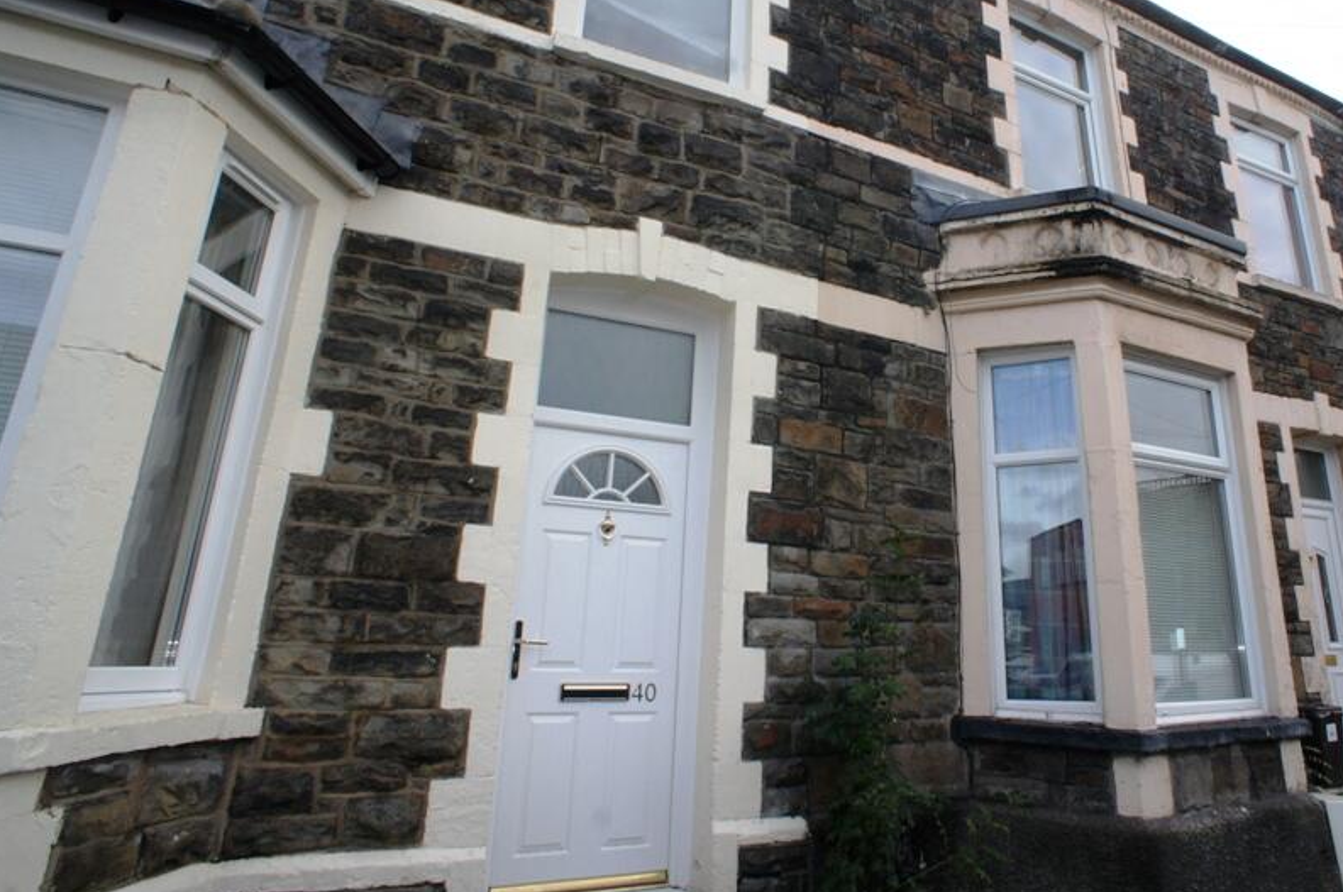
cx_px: 804
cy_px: 339
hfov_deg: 59.8
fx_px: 1155
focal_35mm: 31
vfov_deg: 42.0
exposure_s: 1/100
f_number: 11
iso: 200
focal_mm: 16
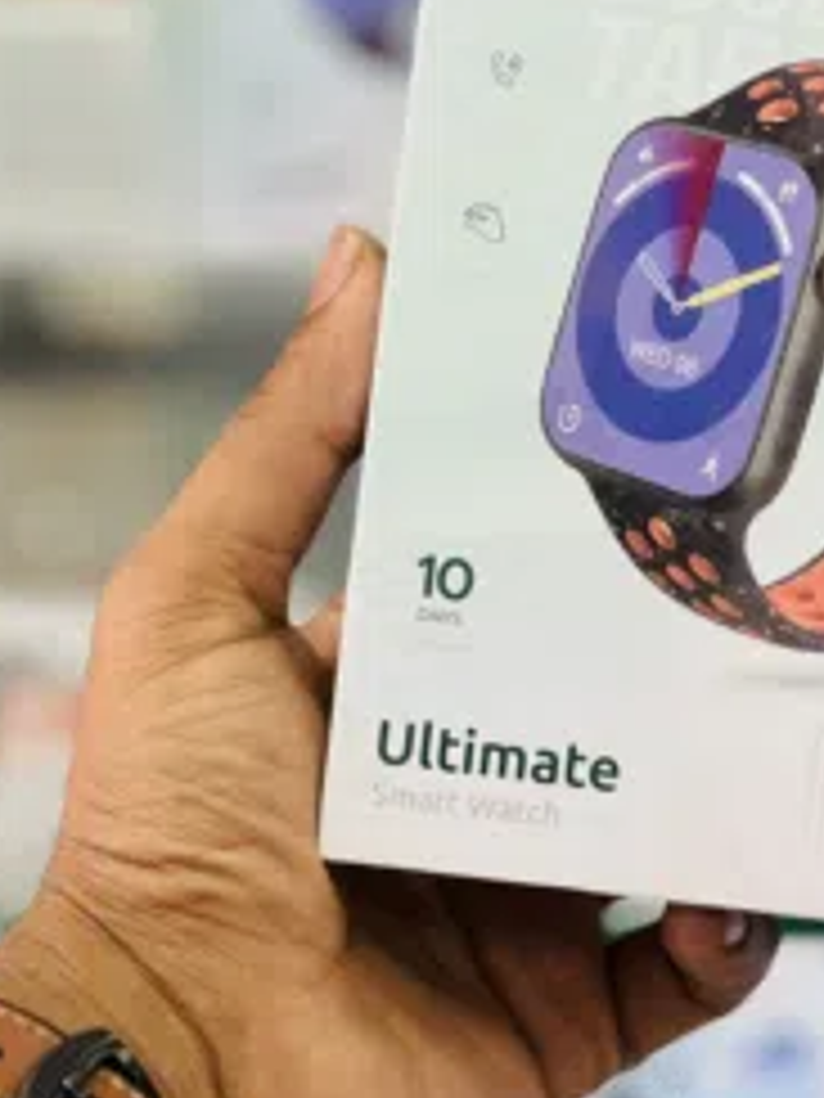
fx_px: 3999
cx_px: 644
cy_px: 369
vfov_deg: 15.6
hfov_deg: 11.7
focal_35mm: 126
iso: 160
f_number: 2.8
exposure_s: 1/100
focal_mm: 9
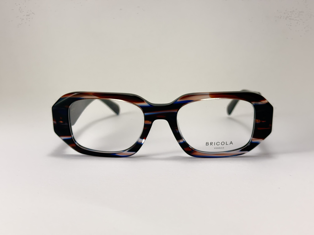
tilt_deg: -9.2
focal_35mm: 48
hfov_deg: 39.7
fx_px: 435
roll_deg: +0.1
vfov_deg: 30.3
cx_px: 157
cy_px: 118
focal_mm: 6.76
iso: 50
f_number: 1.78
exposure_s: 1/100
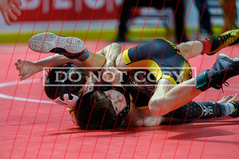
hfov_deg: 9.7
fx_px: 1413
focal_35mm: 213
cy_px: 104
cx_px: 97
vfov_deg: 6.5
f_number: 2.8
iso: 2800
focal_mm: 160
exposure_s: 1/800
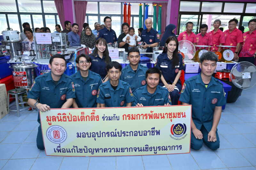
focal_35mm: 25
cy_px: 85
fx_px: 178
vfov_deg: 51.3
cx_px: 128
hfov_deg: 71.5
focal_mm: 25
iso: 2500
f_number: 5.6
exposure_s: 1/60
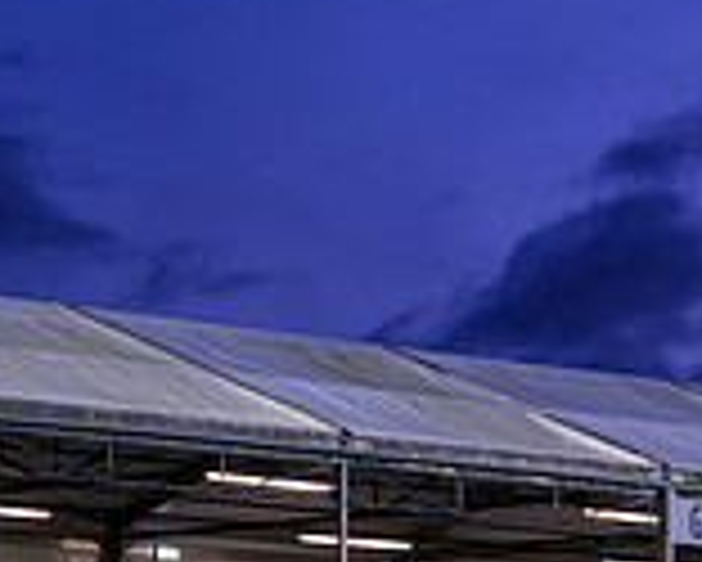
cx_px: 1256
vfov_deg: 6.3
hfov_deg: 7.7
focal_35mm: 244
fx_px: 5073
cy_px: 803
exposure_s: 1/250
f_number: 3.2
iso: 800
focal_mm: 70
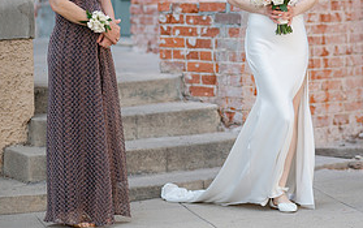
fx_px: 2198
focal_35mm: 222
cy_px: 14
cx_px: 306
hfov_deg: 9.4
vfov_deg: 5.9
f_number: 1.4
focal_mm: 105
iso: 100
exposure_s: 1/800
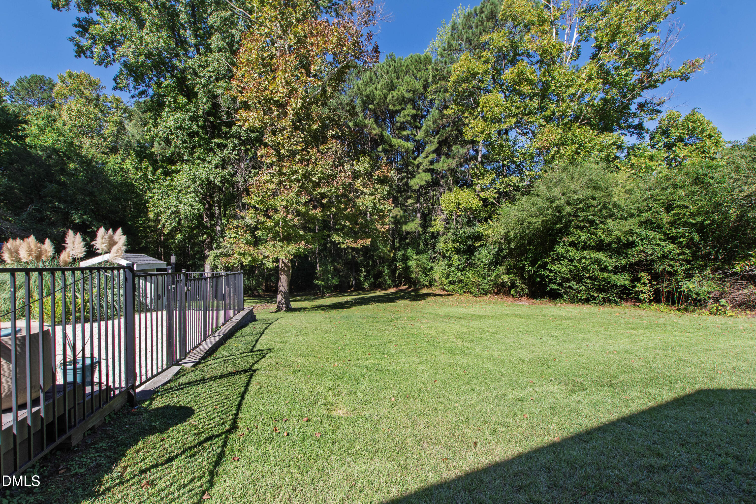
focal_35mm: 15
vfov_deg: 77.3
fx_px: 315
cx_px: 378
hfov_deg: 100.4
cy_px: 252
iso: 100
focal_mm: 10
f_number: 9
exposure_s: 1/125
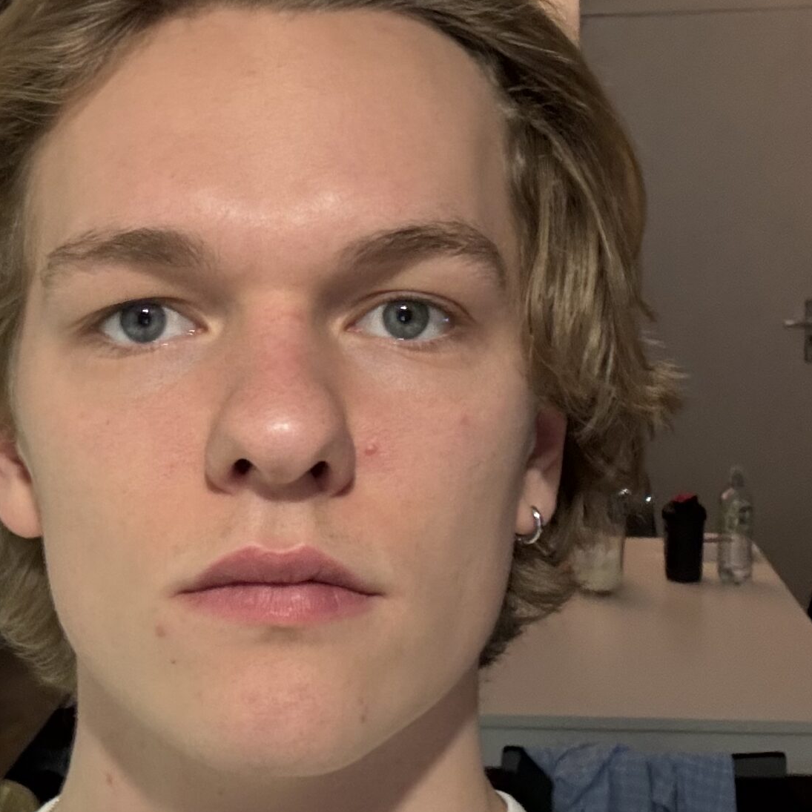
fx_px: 1645
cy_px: 360
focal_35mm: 62
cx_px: 307
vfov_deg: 27.7
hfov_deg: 27.6
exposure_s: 1/45
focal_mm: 2.69
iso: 320
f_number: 1.9
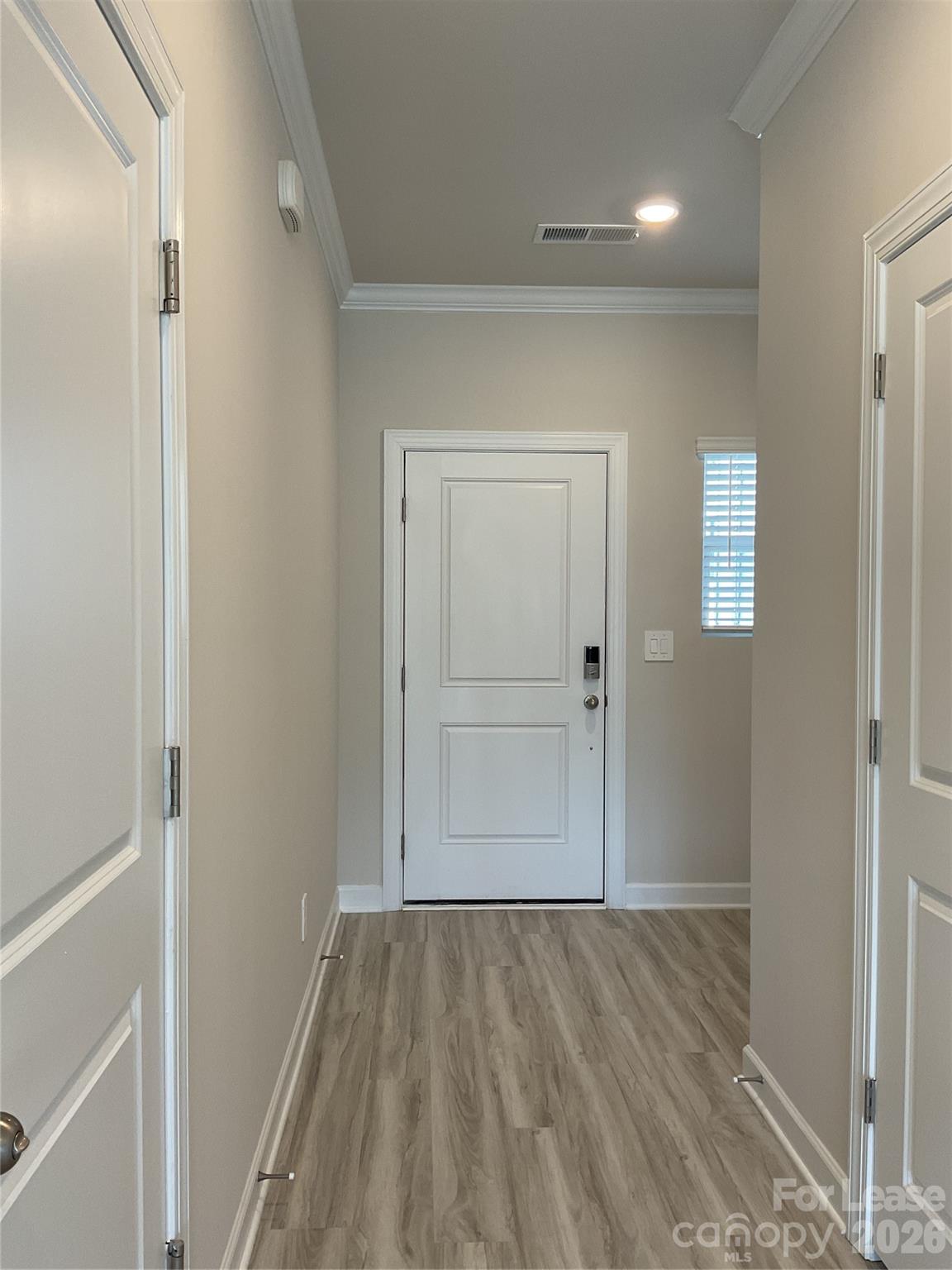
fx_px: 1063
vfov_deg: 61.7
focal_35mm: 29
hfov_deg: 48.2
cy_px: 635
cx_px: 476
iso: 40
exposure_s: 1/60
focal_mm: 3
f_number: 1.8
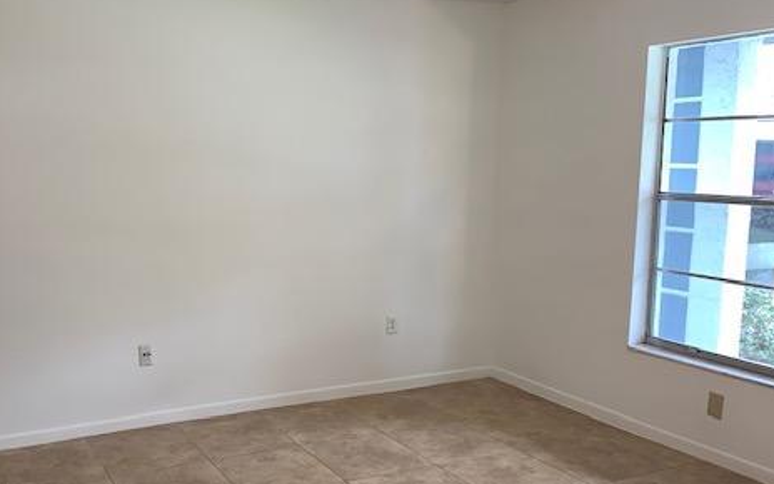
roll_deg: +0.7
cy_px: 282
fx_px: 802
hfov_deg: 50.5
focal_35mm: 38
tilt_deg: -9.4
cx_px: 250
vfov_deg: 33.5
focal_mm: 4.25
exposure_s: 1/19
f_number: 1.8
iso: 32
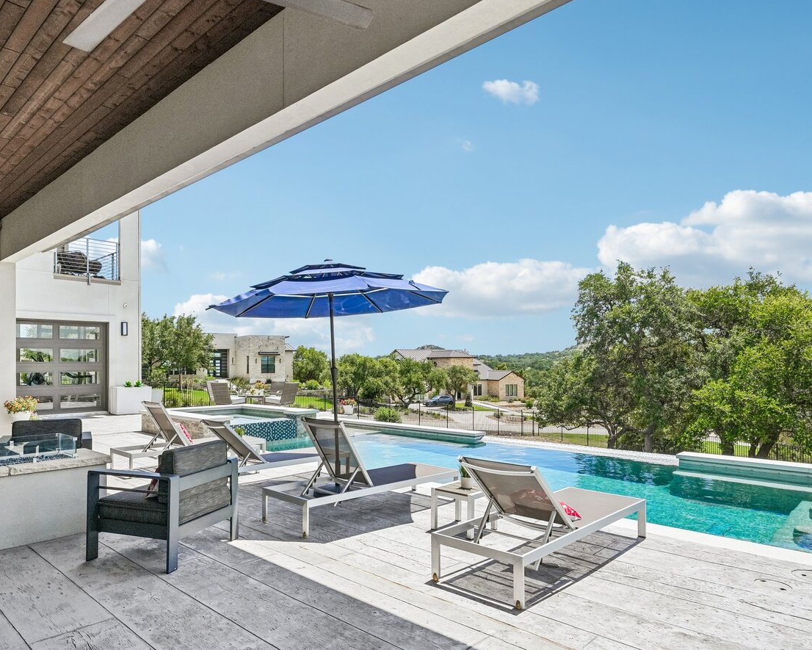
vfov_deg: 63.0
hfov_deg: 74.8
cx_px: 367
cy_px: 352
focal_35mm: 22
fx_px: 529
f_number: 8
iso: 800
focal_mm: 16
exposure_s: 1/2500
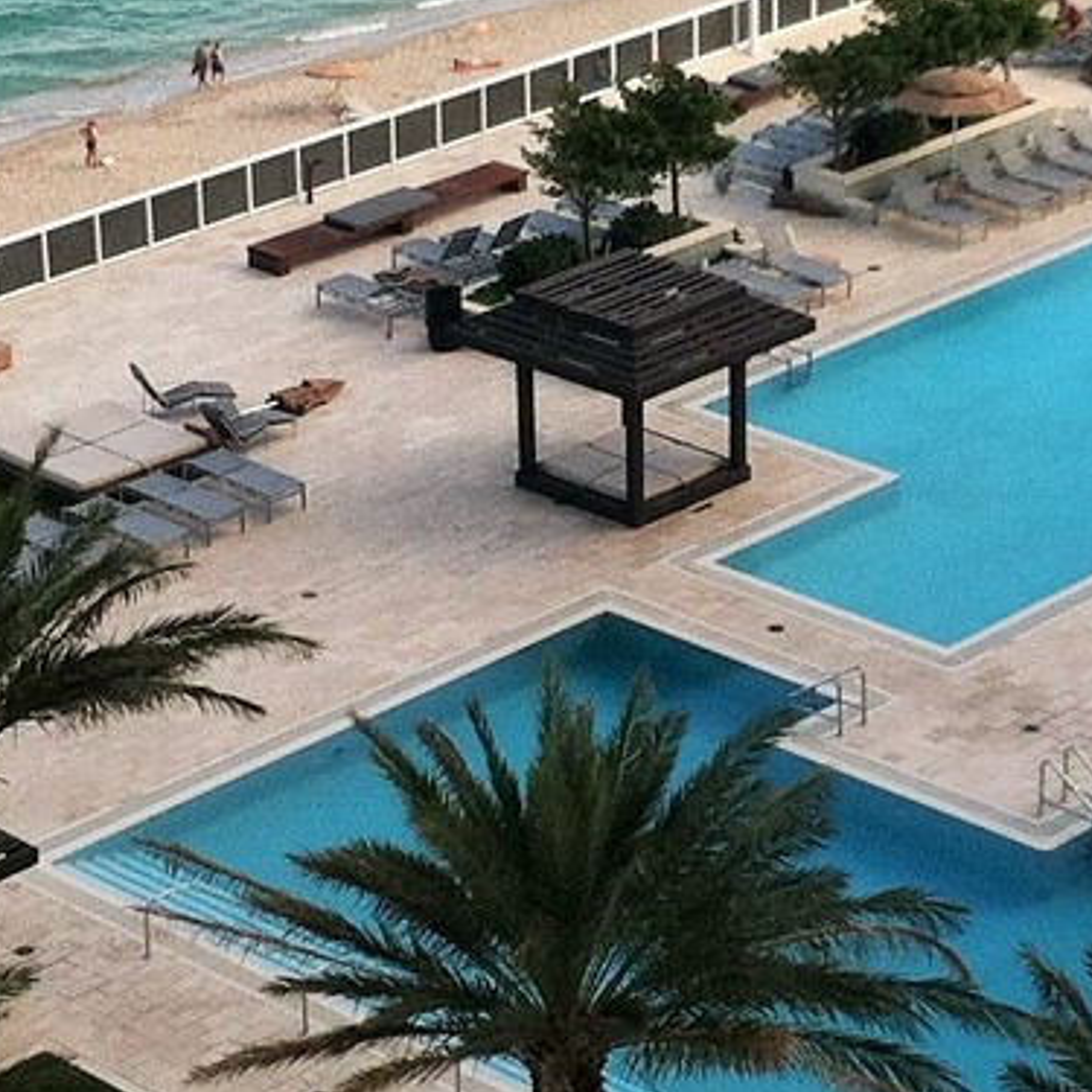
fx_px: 4711
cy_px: 543
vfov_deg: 13.2
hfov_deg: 13.2
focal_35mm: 132
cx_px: 732
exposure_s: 1/588
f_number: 2.8
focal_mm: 3.85
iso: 80
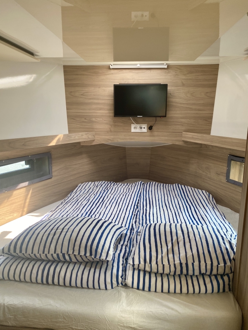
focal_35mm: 26
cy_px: 165
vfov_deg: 67.3
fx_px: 248
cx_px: 124
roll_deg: -1.0
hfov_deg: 53.1
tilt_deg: -11.2
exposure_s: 1/121
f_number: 1.8
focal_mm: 4.25
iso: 100
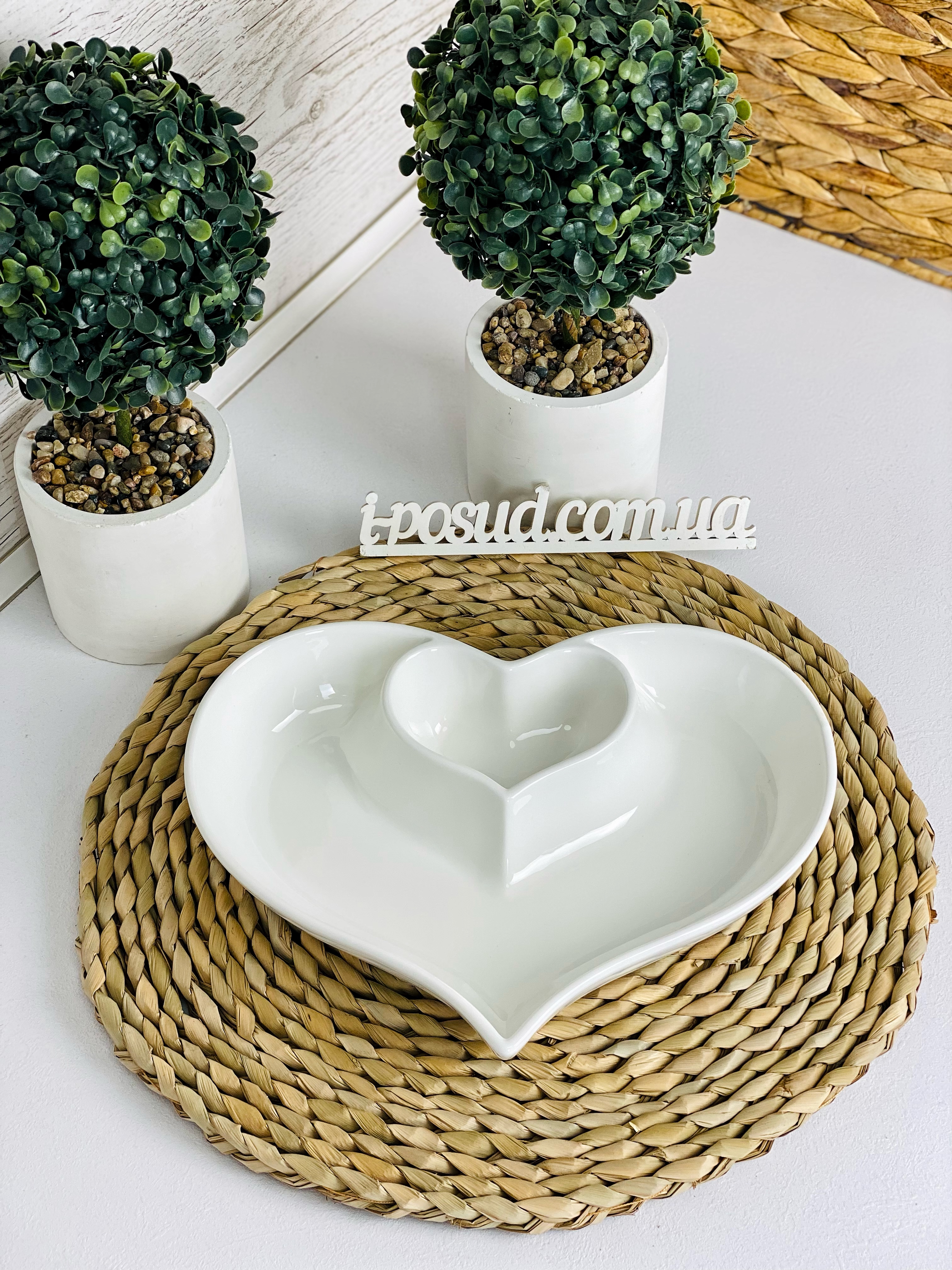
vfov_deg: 36.8
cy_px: 635
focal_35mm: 52
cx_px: 476
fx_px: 1907
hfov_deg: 28.0
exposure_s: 1/100
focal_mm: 6
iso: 20
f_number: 2
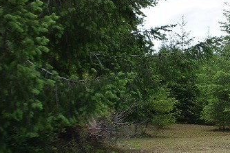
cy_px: 110
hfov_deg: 20.2
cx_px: 244
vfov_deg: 14.1
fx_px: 620
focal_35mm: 97
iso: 400
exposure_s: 1/1250
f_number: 5.6
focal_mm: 24
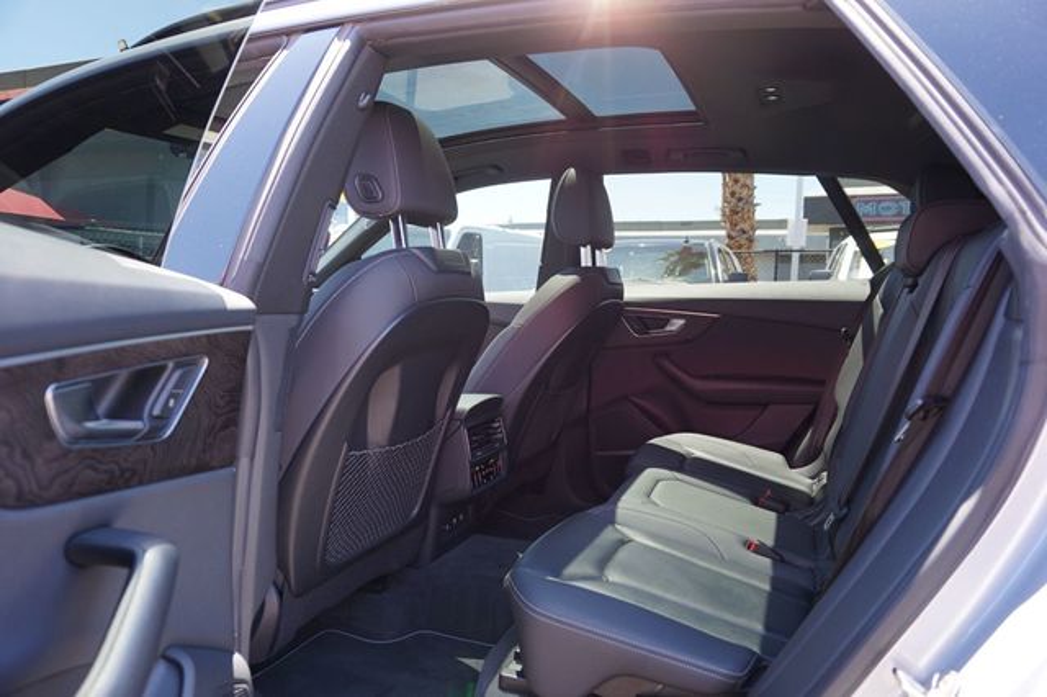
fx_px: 698
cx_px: 524
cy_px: 348
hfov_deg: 73.8
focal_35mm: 24
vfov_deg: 53.1
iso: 125
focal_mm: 16
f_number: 4
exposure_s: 1/60
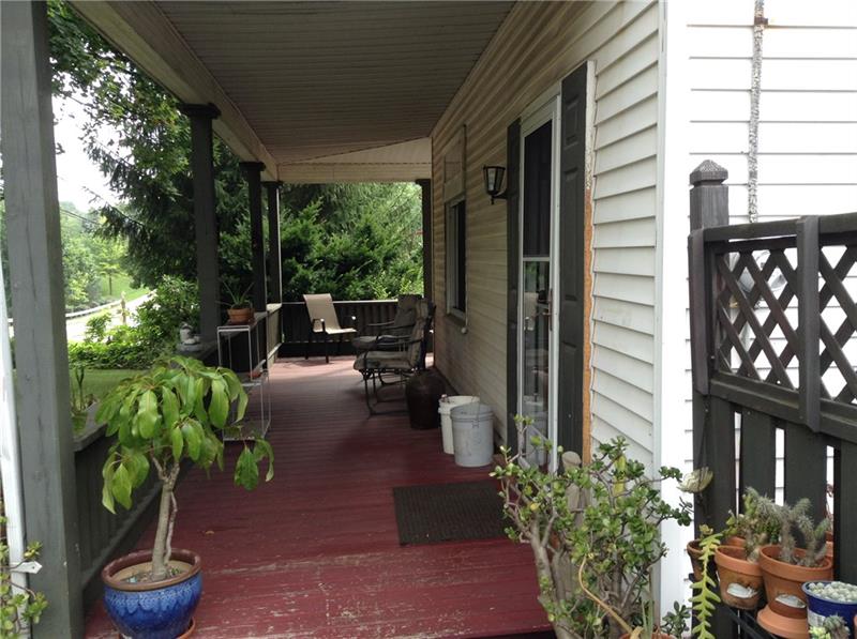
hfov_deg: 55.4
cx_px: 428
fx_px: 816
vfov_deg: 42.8
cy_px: 320
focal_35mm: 33
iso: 25
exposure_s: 1/120
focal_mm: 3.3
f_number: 2.4
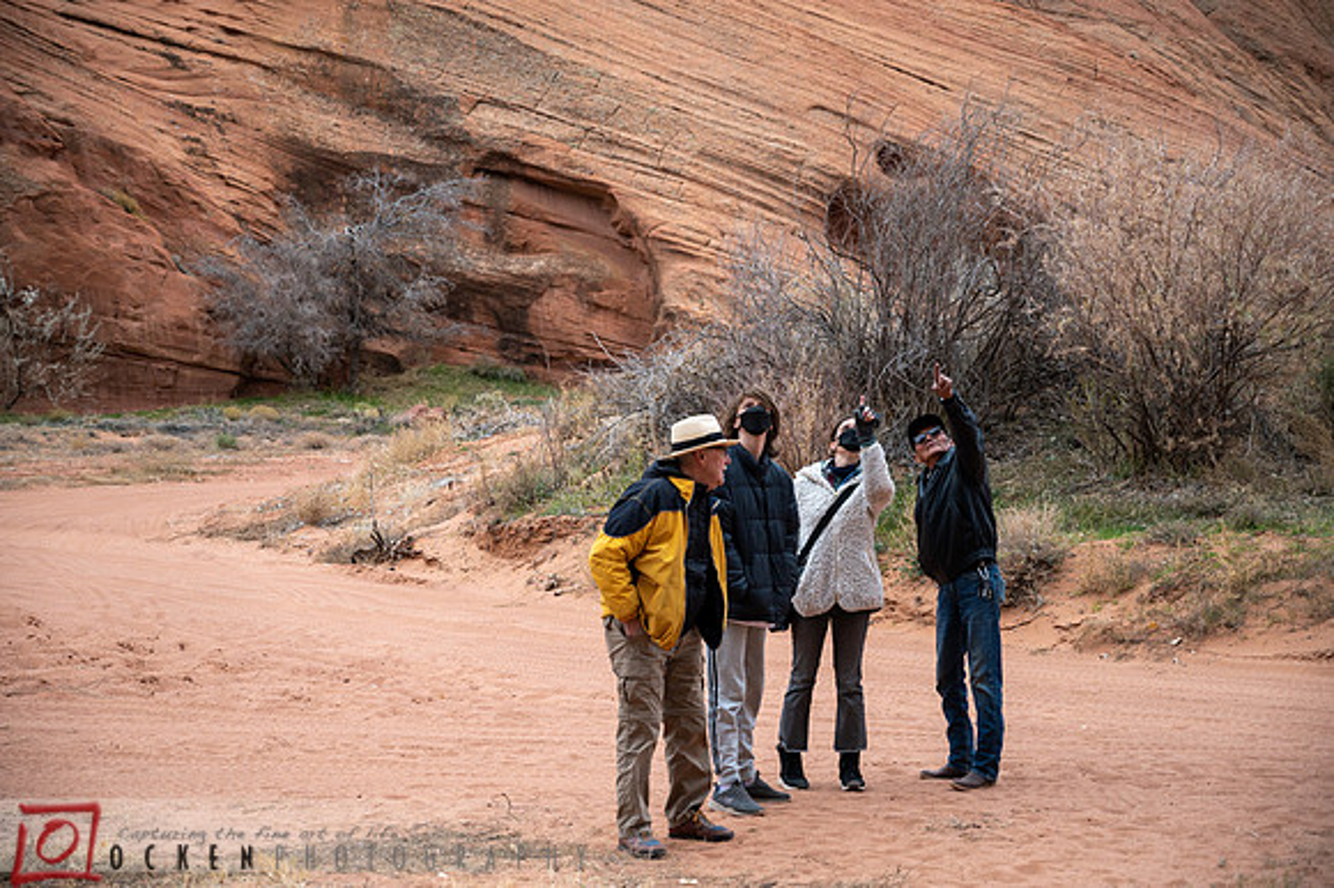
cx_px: 667
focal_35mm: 70
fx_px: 2592
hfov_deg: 28.9
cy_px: 444
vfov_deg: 19.4
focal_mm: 70
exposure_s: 1/2000
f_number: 4
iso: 400
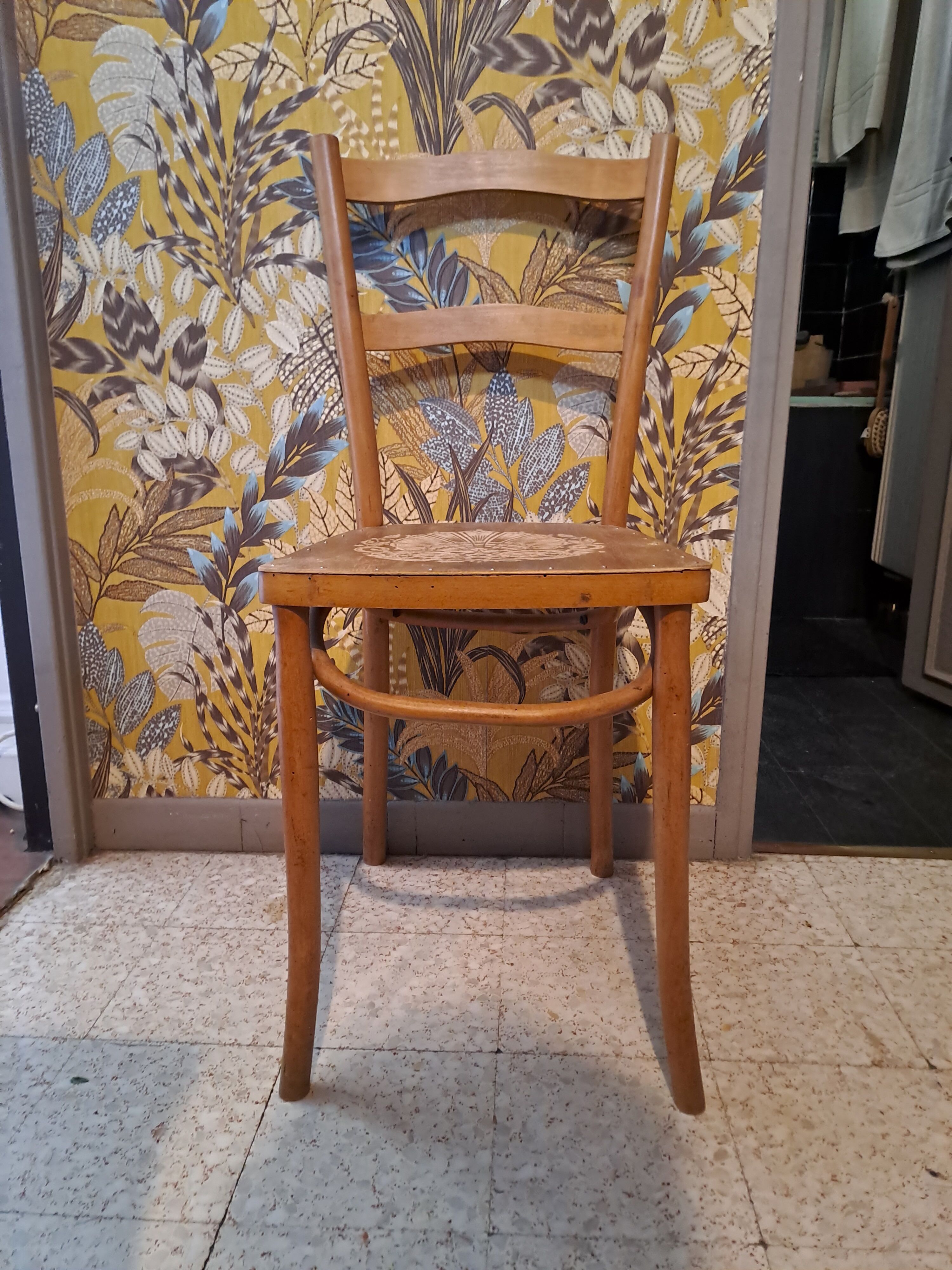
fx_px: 917
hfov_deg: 54.9
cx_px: 476
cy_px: 635
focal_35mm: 25
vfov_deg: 69.4
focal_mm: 4.65
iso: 800
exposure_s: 1/20
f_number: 1.8
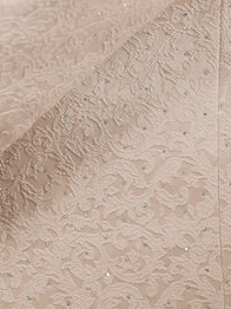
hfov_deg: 4.0
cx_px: -151
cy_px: -432
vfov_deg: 5.2
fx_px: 3271
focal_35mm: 367
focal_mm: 50
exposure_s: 1/250
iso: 250
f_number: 1.4
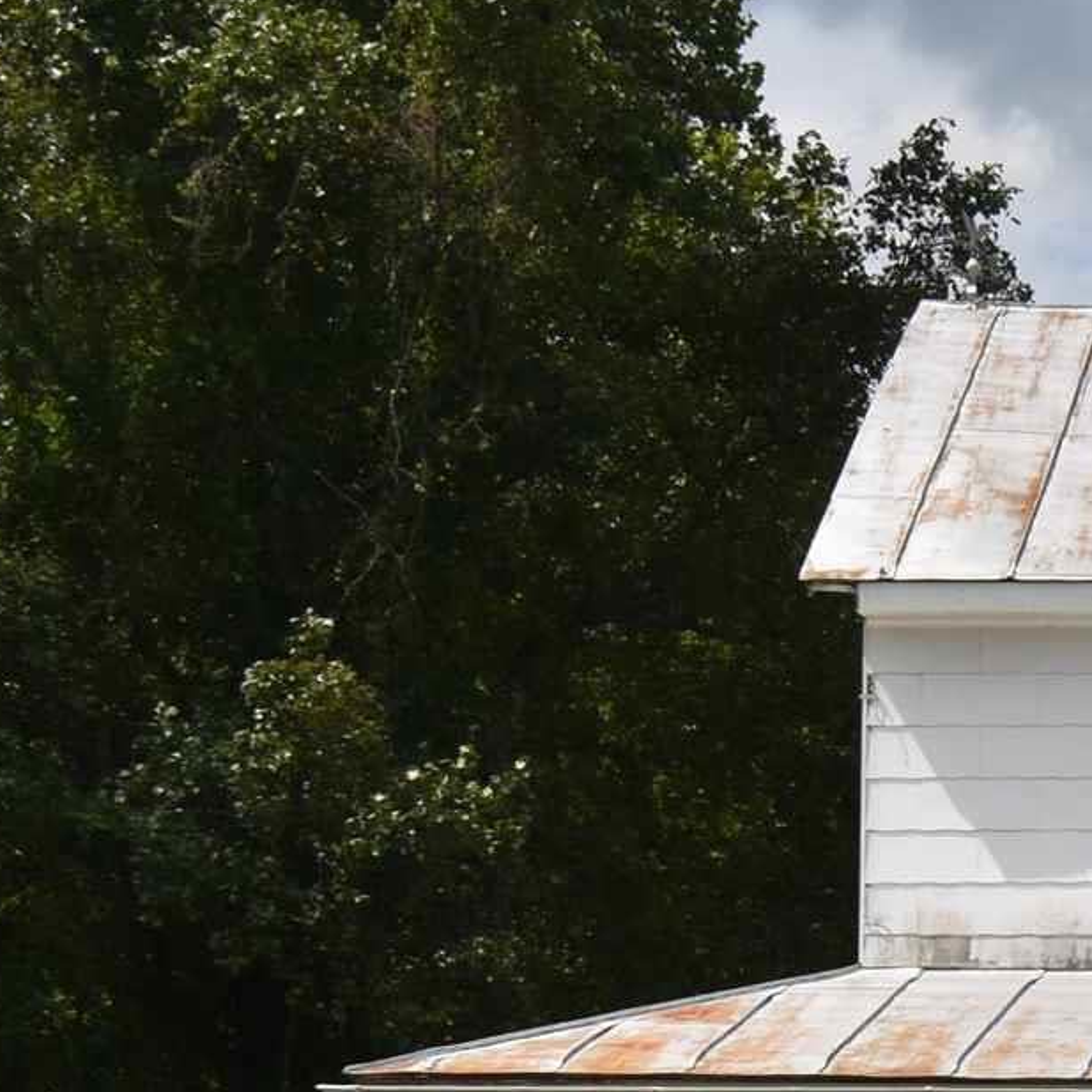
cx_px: 1474
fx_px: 4533
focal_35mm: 127
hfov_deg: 13.2
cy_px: 1180
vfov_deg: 13.5
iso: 100
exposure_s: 1/200
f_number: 11
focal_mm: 20
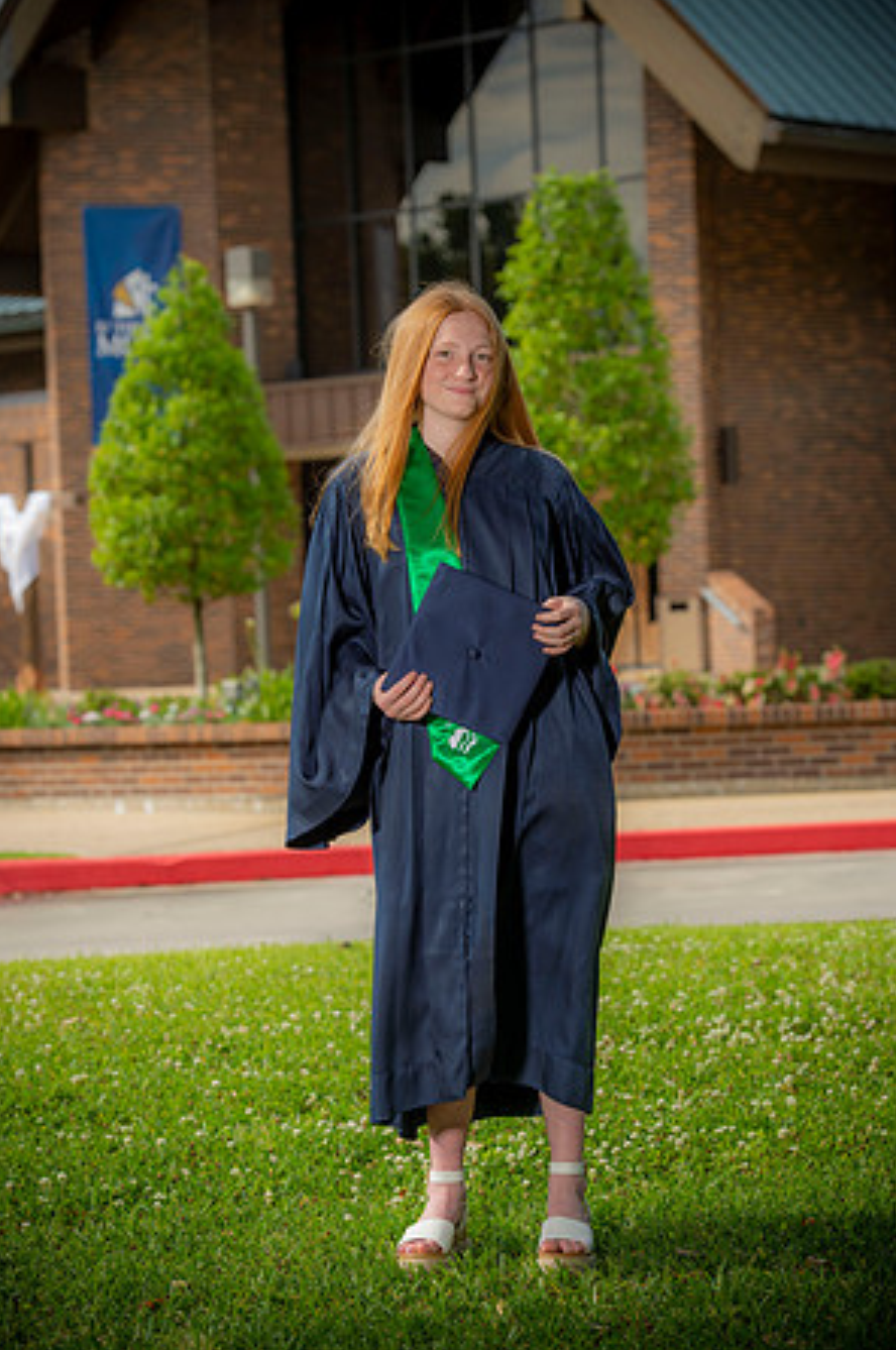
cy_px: 672
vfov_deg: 19.3
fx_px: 3969
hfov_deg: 12.9
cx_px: 446
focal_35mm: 106
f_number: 5.6
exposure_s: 1/250
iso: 80
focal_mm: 105
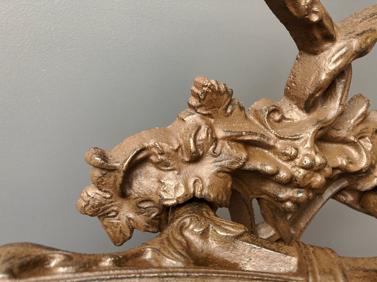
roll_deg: -9.6
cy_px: 141
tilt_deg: -18.6
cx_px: 188
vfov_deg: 49.7
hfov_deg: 63.4
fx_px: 305
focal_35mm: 28
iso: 100
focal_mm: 3.99
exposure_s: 1/60
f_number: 1.8
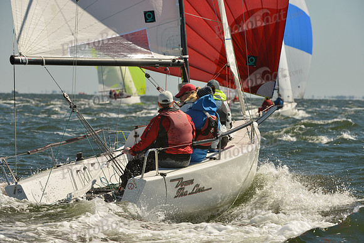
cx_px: 182
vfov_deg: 5.3
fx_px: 2629
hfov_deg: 7.9
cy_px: 122
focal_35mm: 260
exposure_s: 1/1000
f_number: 11
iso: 500
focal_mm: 260
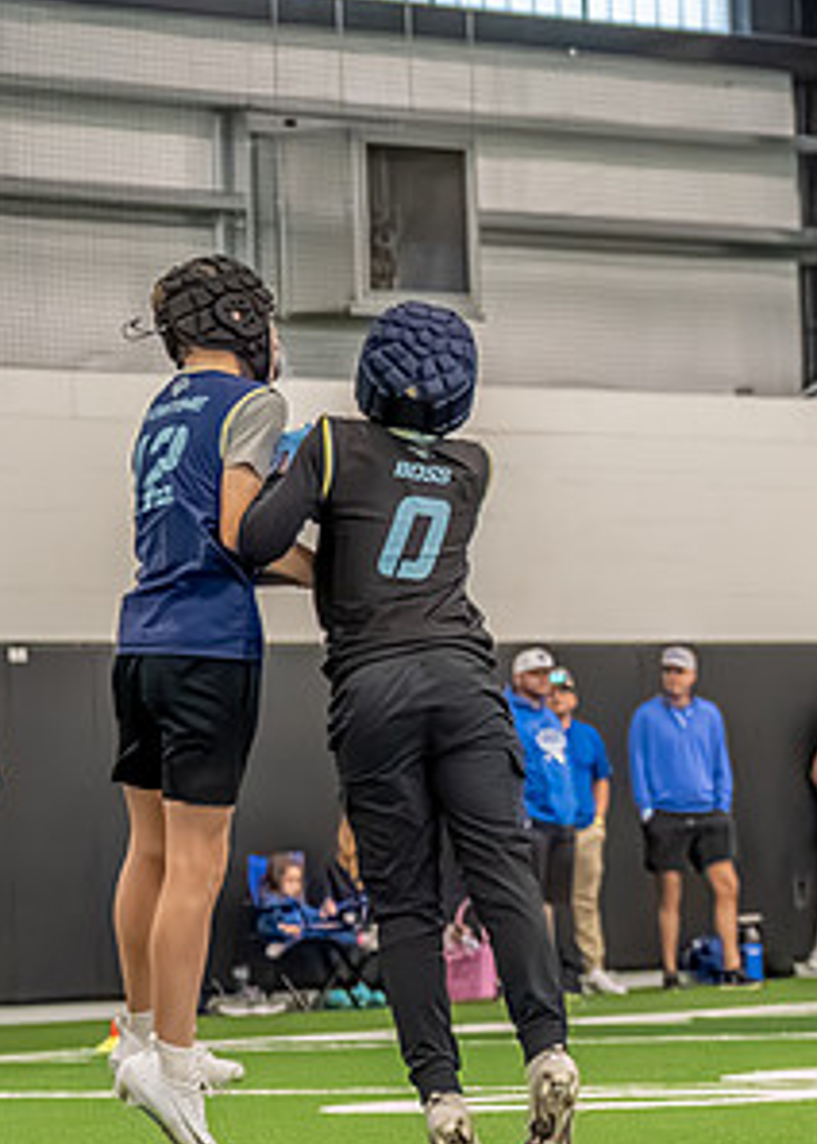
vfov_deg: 9.1
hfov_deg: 6.4
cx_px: 1270
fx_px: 7215
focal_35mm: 222
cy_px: 422
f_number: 2.8
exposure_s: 1/1000
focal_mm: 70
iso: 6400
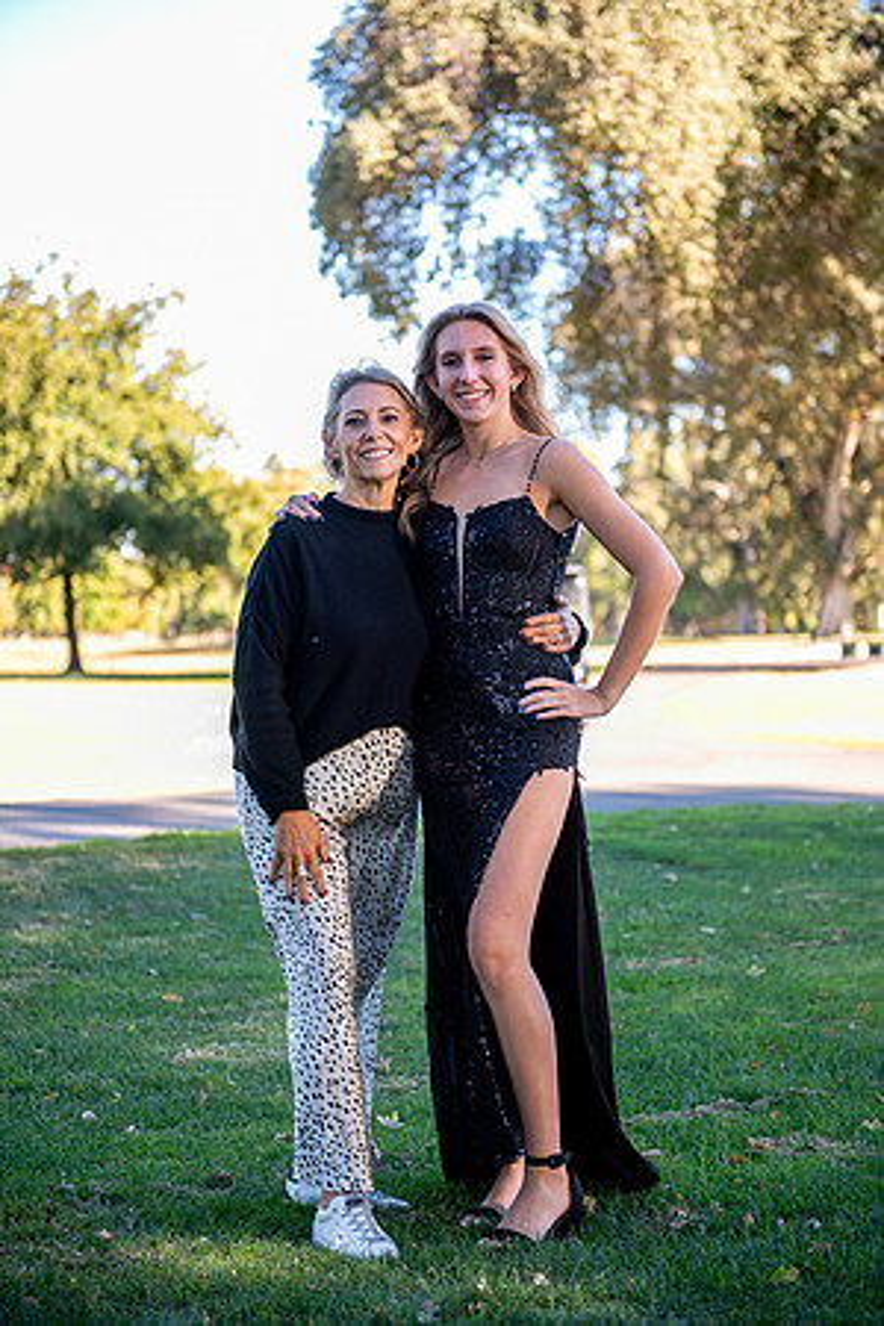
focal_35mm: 70
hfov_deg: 19.5
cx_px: 442
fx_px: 2578
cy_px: 663
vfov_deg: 28.8
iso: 320
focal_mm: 70
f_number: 2.8
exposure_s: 1/500
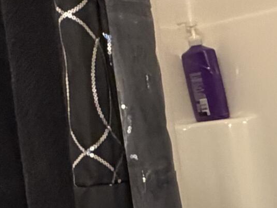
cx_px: 338
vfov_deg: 17.7
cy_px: 256
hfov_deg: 22.6
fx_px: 632
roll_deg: +8.6
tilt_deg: -11.9
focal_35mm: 79
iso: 400
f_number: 2.2
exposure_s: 1/60
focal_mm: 2.22
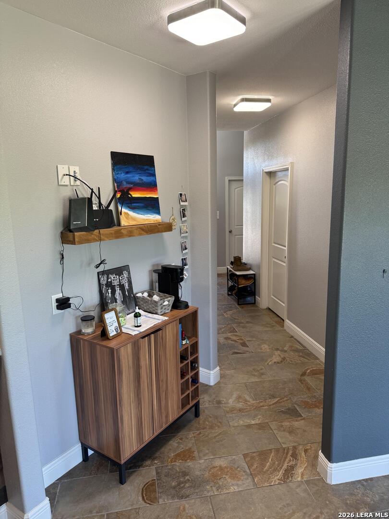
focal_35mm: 24
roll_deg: +0.7
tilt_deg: -9.8
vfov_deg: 71.6
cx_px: 194
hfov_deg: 56.8
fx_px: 360
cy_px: 260
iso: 160
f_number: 1.78
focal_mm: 6.76
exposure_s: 1/120
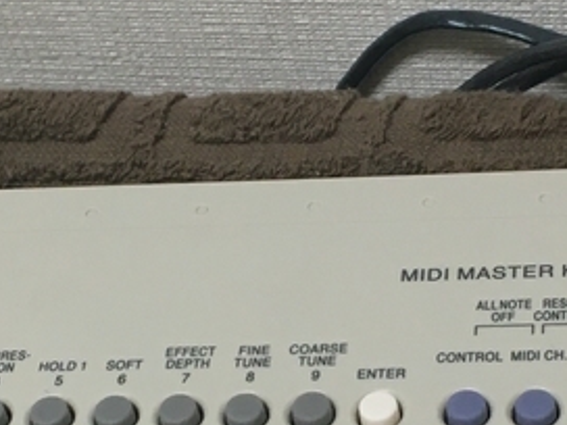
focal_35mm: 128
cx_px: 279
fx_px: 2097
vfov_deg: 11.5
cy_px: 365
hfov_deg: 15.4
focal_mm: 4.15
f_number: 2.2
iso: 50
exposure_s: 1/30
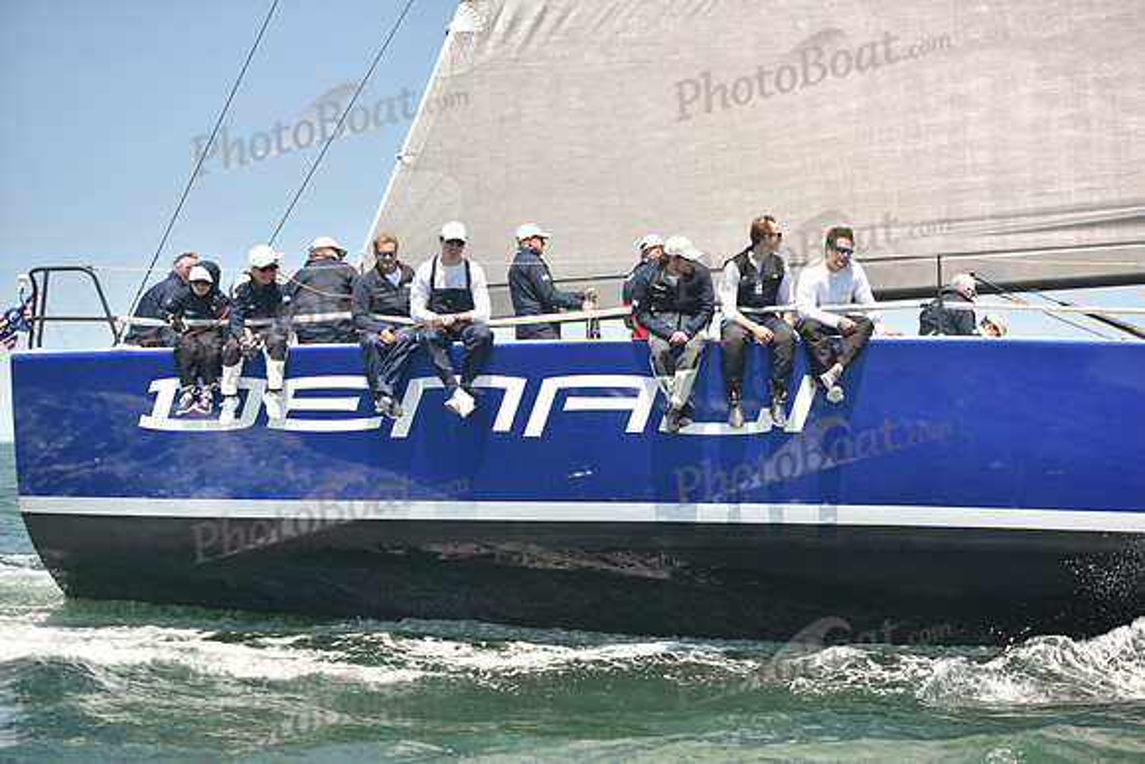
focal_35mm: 70
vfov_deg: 19.5
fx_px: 2227
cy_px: 382
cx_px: 572
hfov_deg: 28.8
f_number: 3.5
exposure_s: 1/800
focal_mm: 70
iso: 250
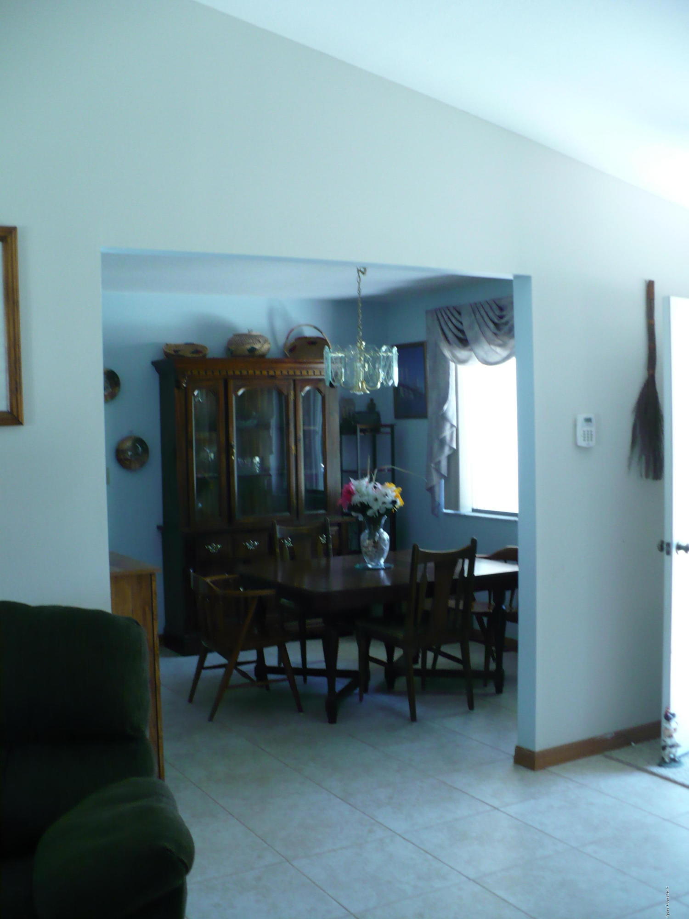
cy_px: 460
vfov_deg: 50.1
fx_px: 982
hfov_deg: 38.7
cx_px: 344
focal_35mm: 37
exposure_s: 1/30
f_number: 2.8
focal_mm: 6.1
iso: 200
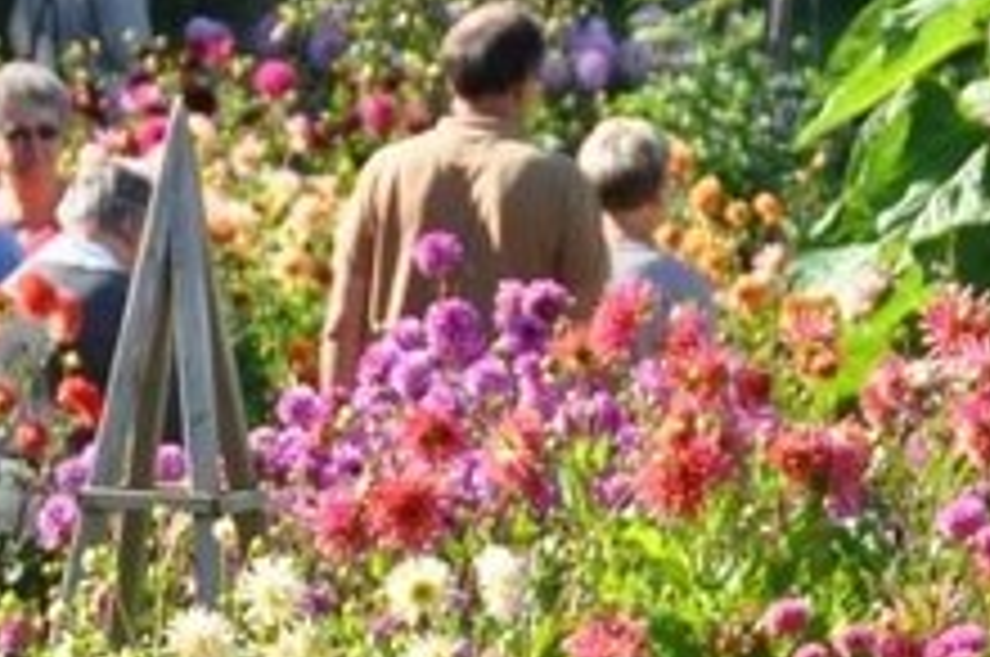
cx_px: 248
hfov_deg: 4.0
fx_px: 14219
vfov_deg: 2.6
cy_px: 790
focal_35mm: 518
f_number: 8
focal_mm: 95
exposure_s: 1/250
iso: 200
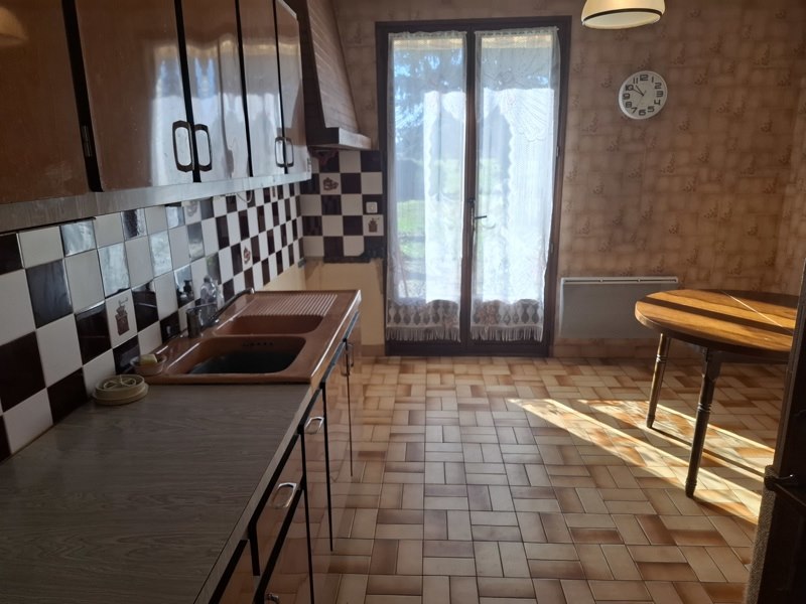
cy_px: 302
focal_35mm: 23
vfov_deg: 58.9
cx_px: 403
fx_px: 536
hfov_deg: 73.9
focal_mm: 5.54
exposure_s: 1/203
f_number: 1.8
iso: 50
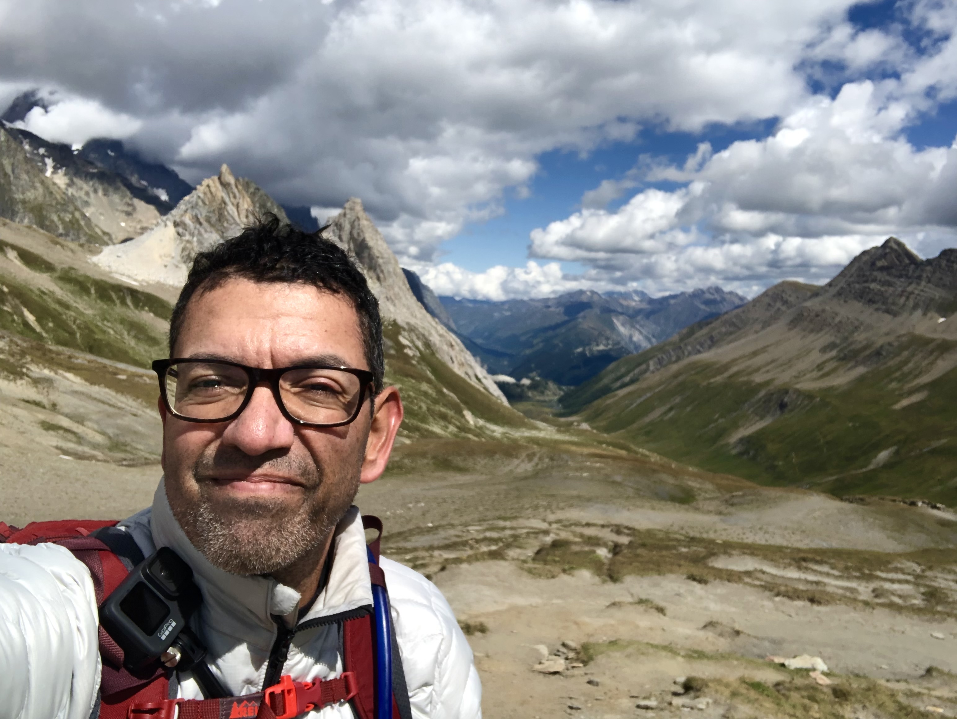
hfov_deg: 56.8
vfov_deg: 44.2
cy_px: 360
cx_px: 478
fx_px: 885
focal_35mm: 32
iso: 20
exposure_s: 1/1330
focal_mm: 2.87
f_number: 2.2
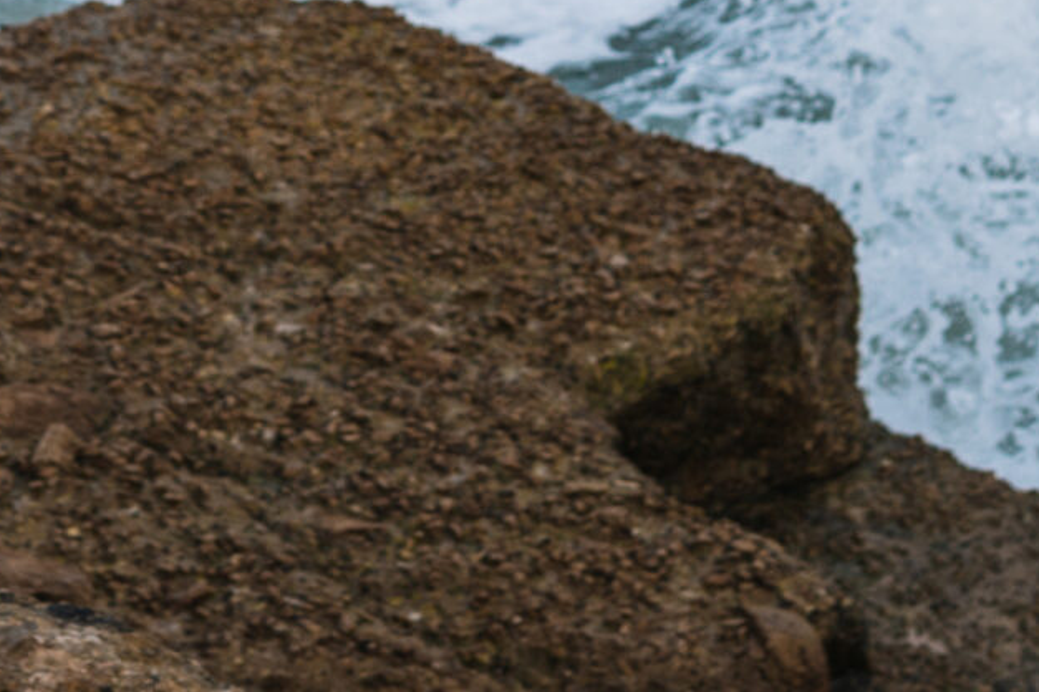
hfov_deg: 14.3
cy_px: -411
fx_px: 4127
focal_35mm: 143
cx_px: 254
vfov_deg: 9.3
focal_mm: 35
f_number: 5
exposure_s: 1/800
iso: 100
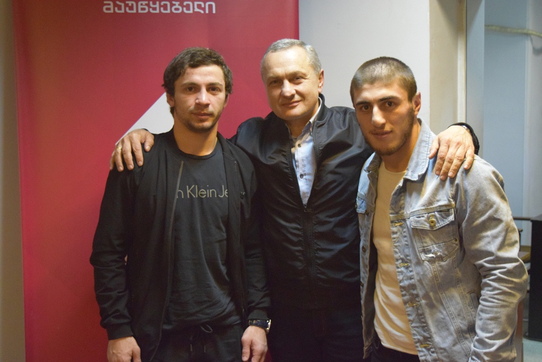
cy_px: 181
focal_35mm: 52
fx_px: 790
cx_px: 271
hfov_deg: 37.8
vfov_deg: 25.8
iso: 5000
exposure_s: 1/60
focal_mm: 35
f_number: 4.5
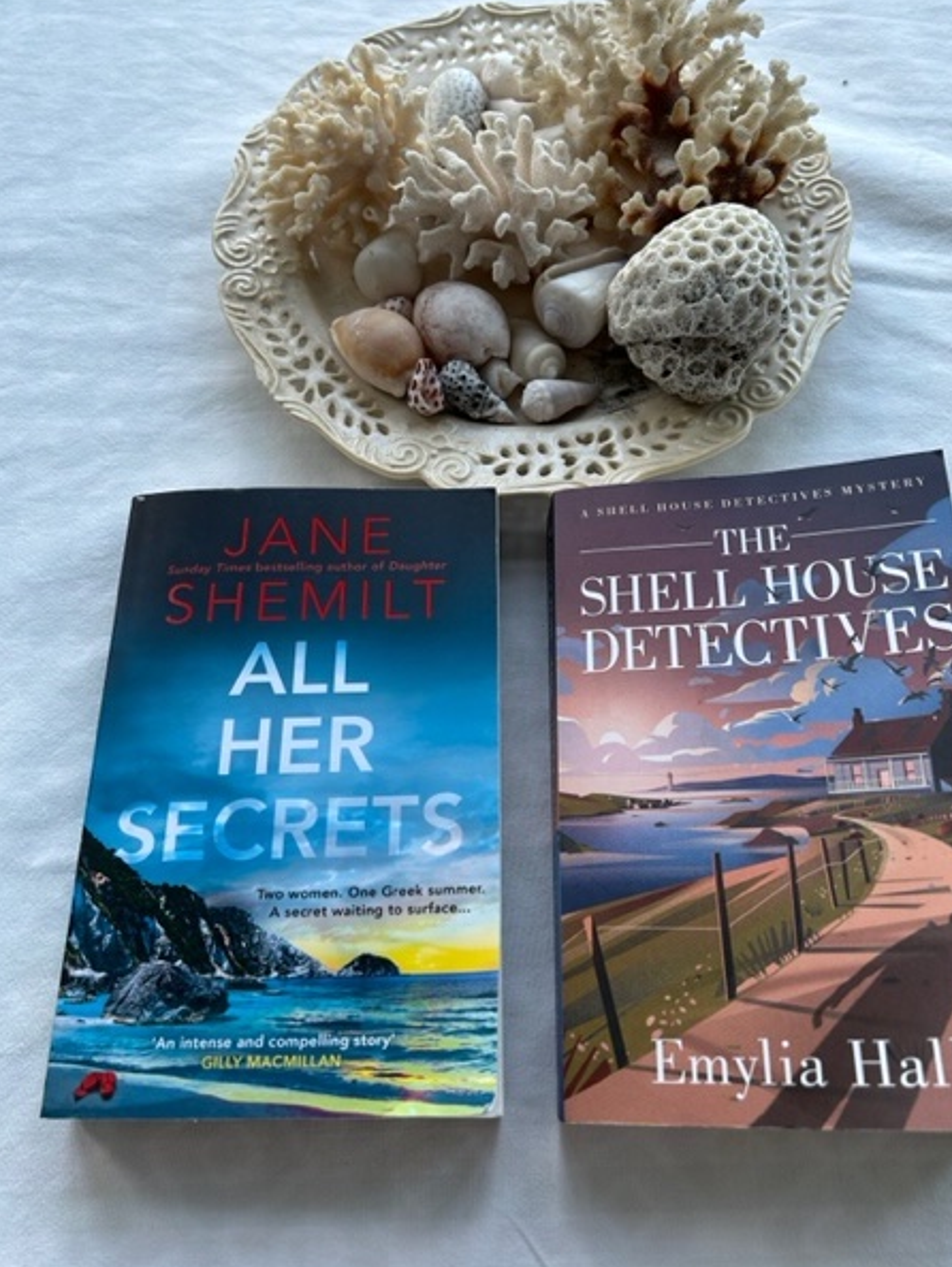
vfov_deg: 63.4
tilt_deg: -65.7
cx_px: 491
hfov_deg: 49.8
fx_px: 1026
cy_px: 604
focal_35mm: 28
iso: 32
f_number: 1.5
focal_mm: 5.7
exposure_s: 1/121
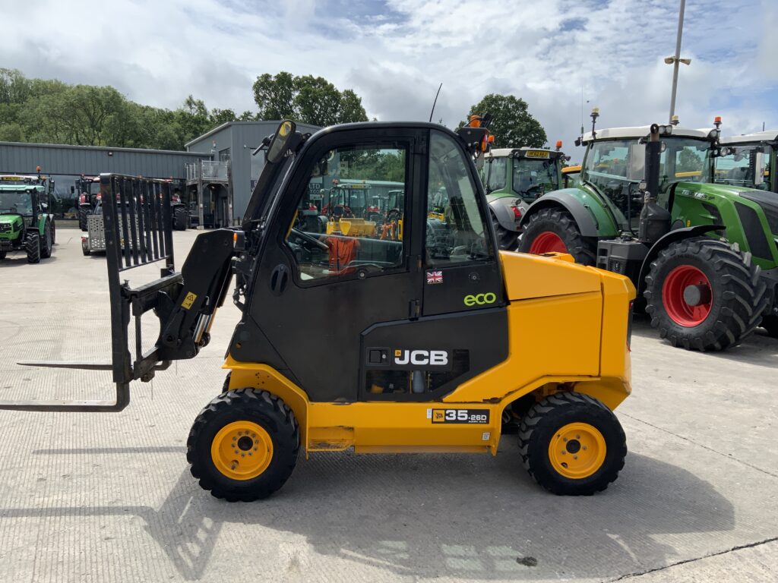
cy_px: 292
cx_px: 389
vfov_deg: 48.2
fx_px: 652
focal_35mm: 29
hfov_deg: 61.7
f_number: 1.8
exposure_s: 1/1626
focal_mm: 3
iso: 16
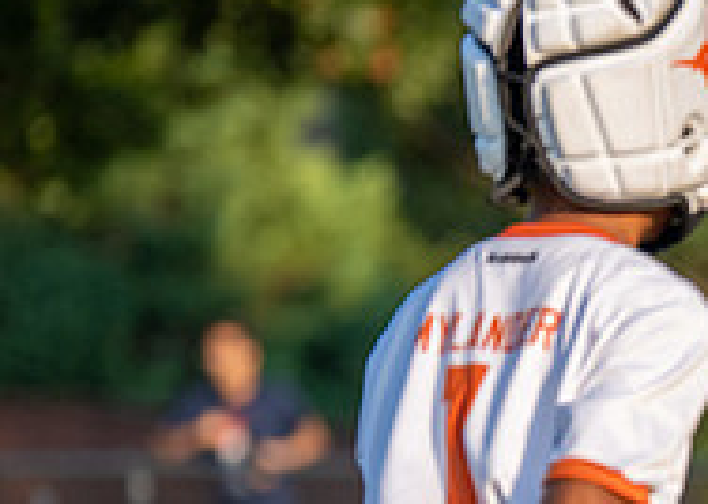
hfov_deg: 4.1
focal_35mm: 487
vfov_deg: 2.9
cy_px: 629
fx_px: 9785
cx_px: 1156
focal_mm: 125
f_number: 2.8
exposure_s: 1/3200
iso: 250
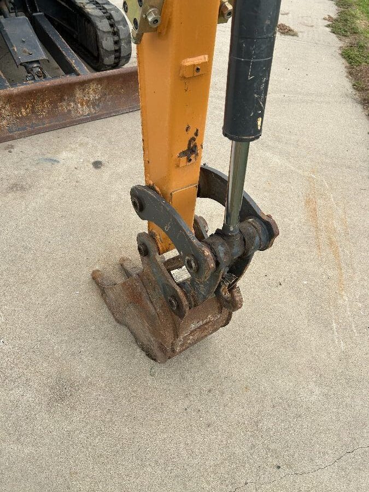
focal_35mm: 26
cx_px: 184
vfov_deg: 67.3
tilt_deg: -48.9
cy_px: 246
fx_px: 370
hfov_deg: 53.1
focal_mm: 5.7
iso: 50
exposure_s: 1/1431
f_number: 1.5
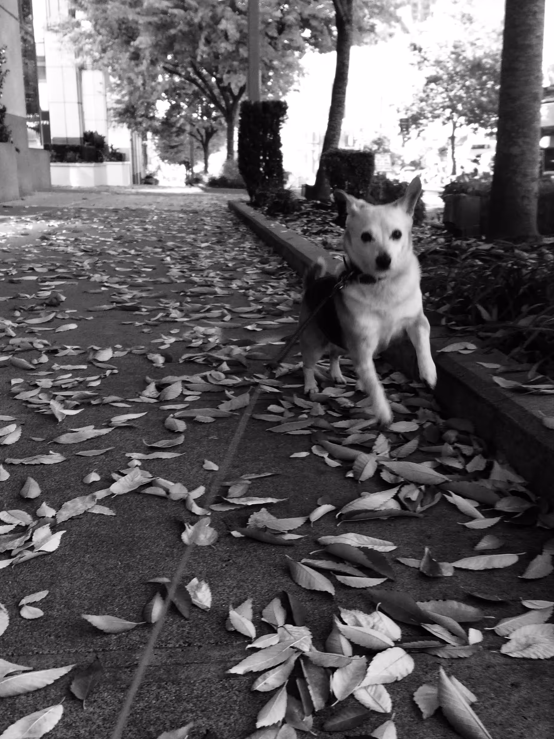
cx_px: 303
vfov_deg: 47.8
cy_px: 396
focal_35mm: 39
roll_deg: +1.5
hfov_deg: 36.8
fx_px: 832
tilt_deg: -13.2
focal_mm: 4.15
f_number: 2.2
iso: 50
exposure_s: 1/120
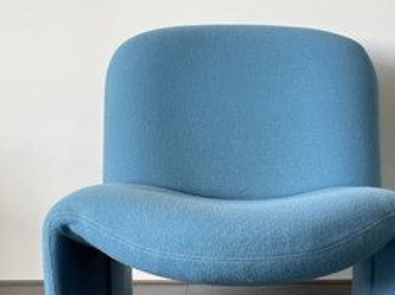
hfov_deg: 33.6
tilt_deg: -15.6
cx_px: 250
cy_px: 266
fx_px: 650
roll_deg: +0.1
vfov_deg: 24.8
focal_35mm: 57
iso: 125
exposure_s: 1/121
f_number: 1.6
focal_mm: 4.2
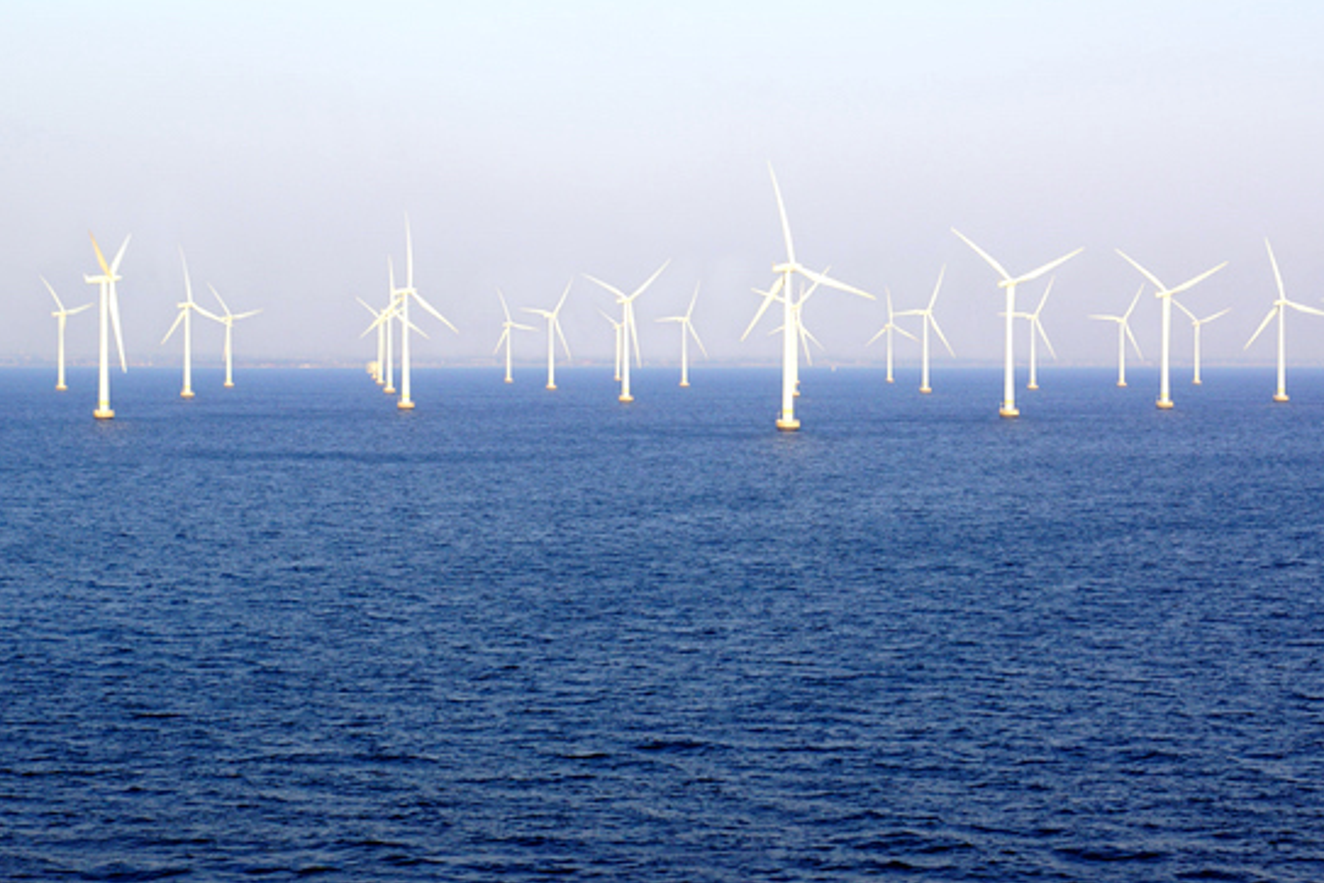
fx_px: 2206
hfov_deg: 33.3
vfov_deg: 22.6
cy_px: 362
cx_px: 756
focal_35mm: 60
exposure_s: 1/125
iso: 100
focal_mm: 30
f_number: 8
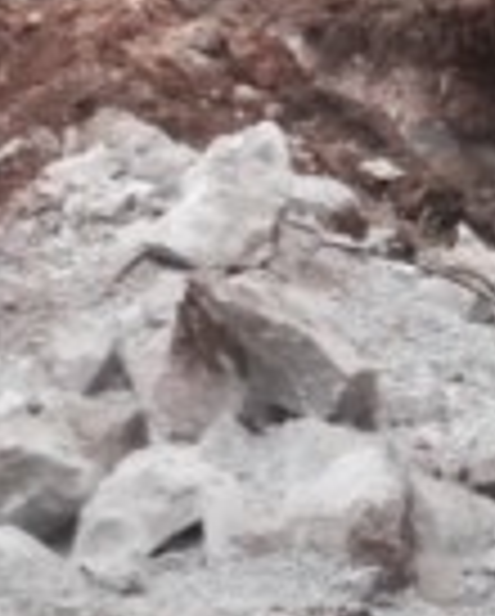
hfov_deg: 6.3
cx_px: 891
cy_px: 31
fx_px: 4385
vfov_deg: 8.0
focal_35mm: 240
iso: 64
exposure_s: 1/120
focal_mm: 4.12
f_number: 2.4
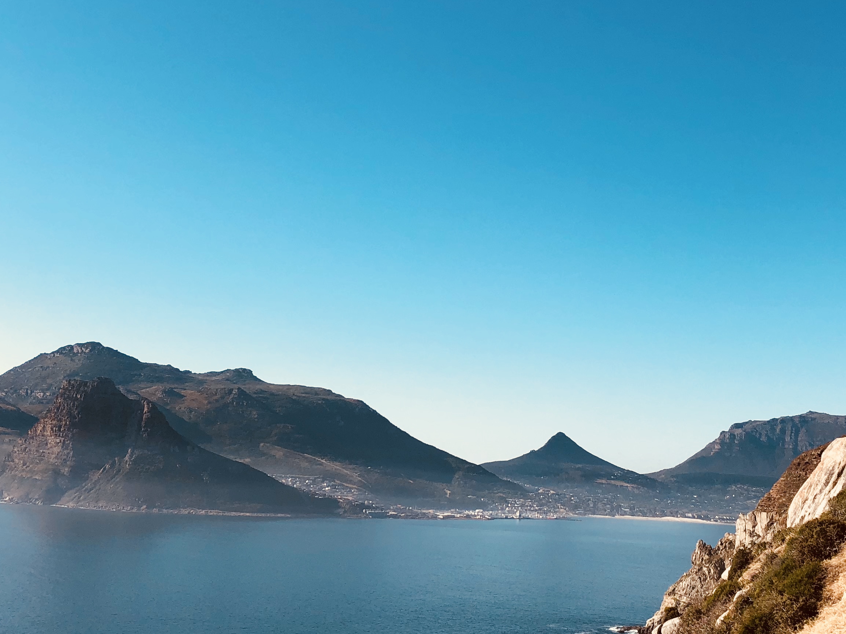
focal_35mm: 49
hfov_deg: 38.8
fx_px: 1198
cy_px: 339
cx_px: 487
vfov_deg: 29.7
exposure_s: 1/2404
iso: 20
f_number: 1.8
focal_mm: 3.99
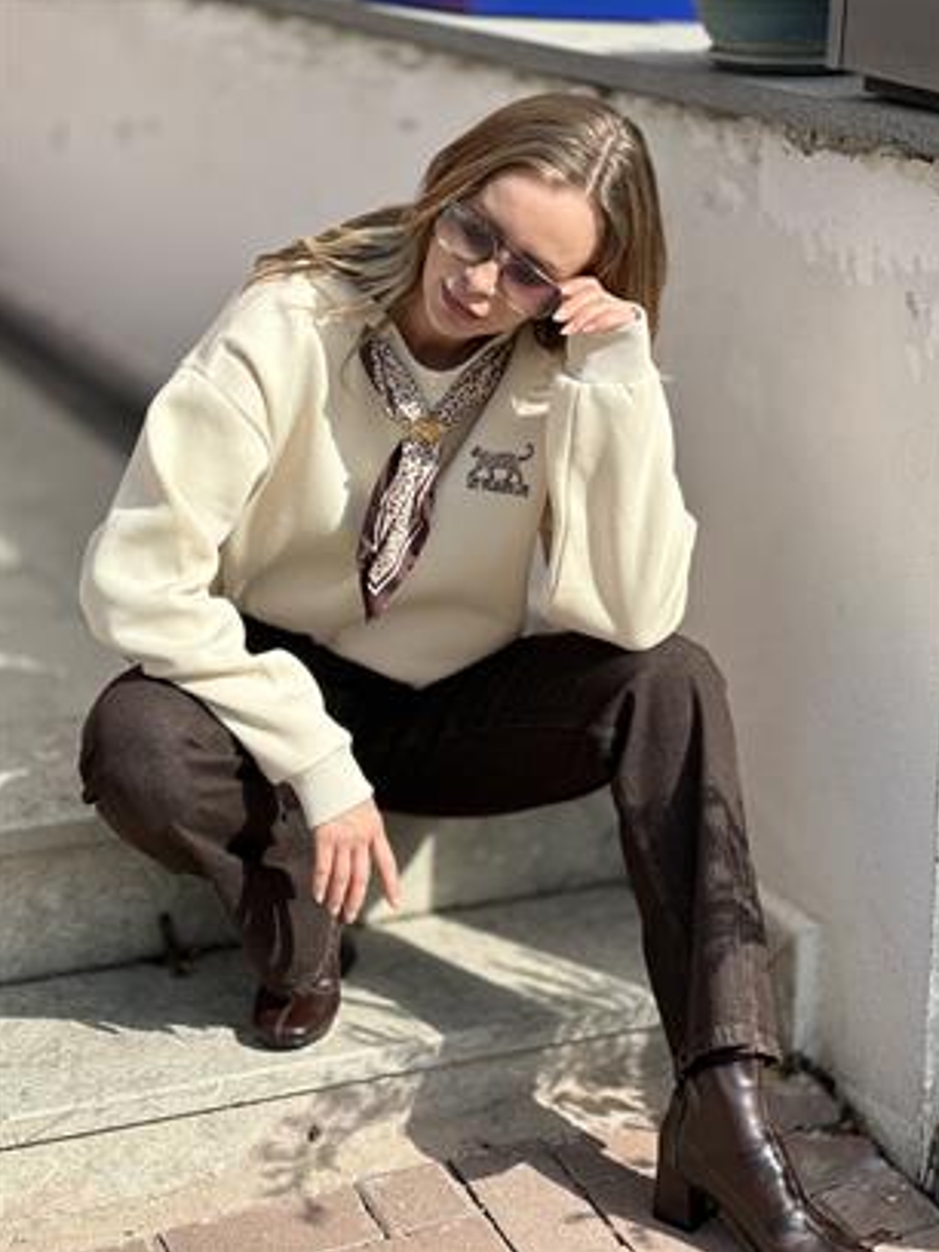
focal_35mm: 78
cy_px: 624
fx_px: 2821
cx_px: 473
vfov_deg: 25.0
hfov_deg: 18.9
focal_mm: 9
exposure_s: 1/797
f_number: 2.8
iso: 32
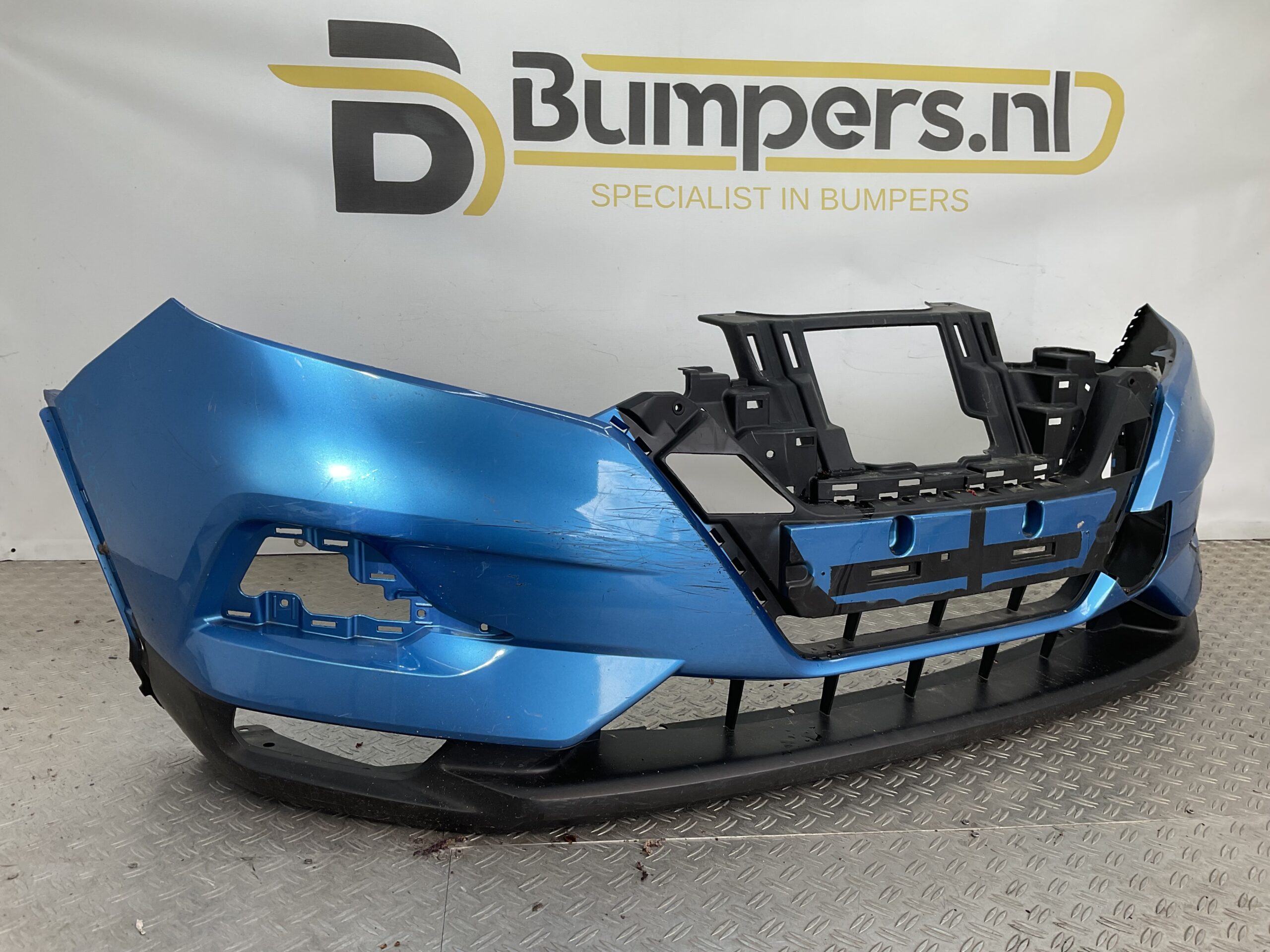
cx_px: 635
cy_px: 476
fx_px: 1064
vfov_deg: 48.2
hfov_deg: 61.7
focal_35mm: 29
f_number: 1.8
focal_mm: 3
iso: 16
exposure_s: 1/157
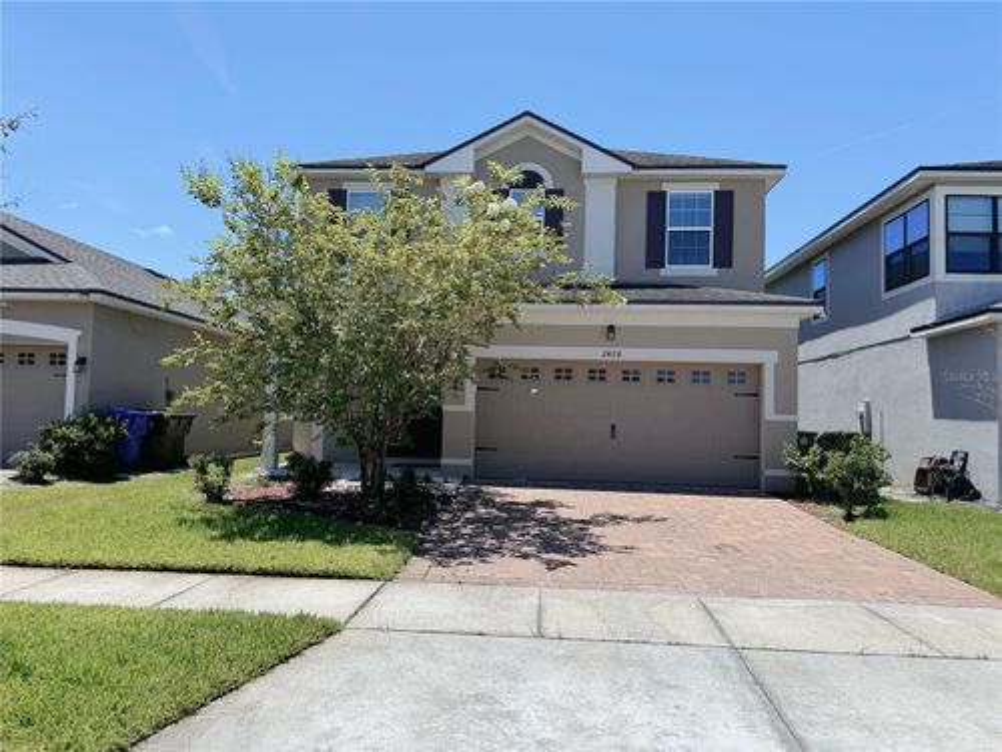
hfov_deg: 71.6
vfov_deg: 56.8
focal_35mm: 24
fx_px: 695
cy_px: 376
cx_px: 501
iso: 80
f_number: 1.78
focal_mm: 6.76
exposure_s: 1/4310
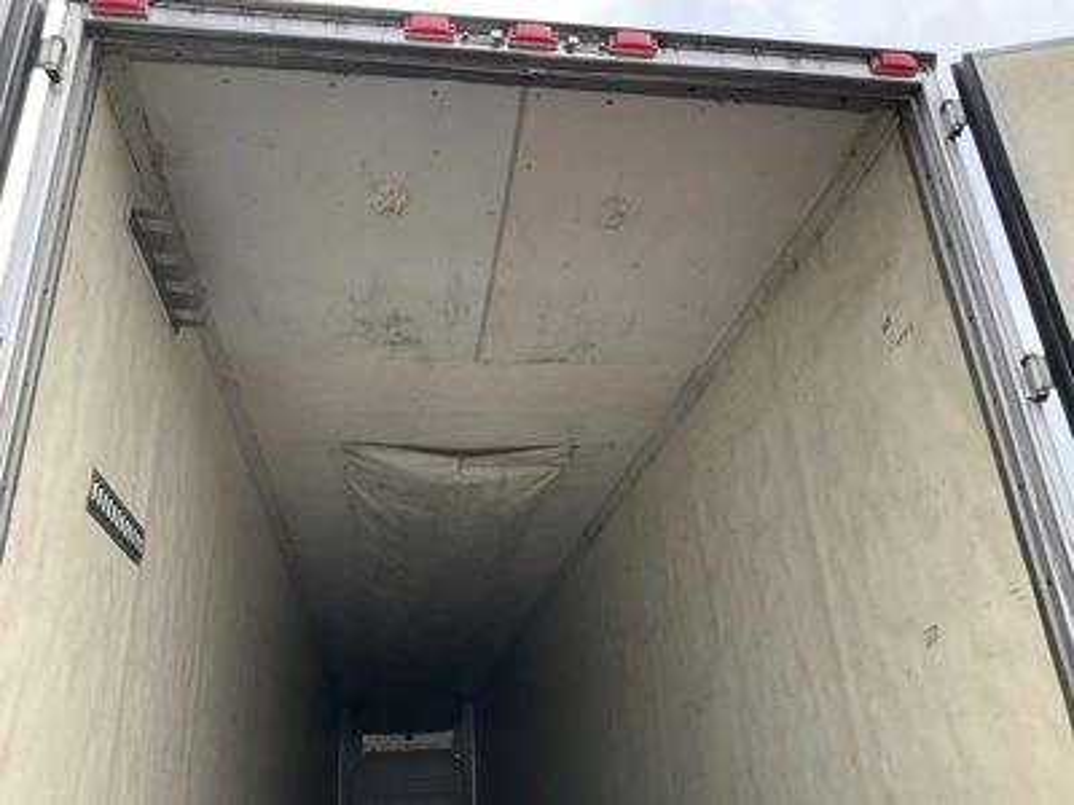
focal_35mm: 29
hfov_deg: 61.7
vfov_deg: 48.2
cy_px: 402
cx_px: 537
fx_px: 900
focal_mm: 3
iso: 40
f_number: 1.8
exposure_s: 1/122
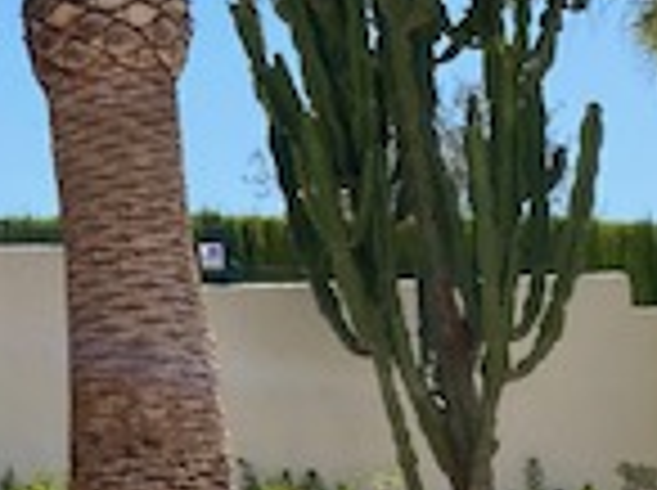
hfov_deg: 16.4
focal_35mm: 114
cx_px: -184
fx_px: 2160
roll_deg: +3.8
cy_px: -18
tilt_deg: +14.2
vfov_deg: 12.8
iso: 32
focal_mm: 4.25
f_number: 1.8
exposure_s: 1/2028
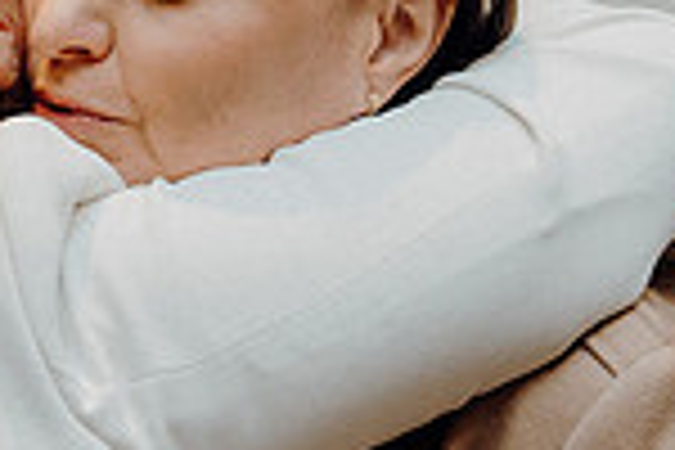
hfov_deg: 11.5
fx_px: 3337
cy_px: 317
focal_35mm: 178
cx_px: 68
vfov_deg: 7.7
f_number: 3.5
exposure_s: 1/160
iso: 2500
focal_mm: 46
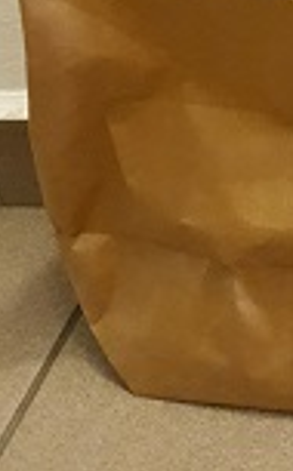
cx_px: 299
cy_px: 28
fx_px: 963
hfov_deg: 16.9
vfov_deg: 26.4
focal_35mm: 75
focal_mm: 3.71
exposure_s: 1/17
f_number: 1.7
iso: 800
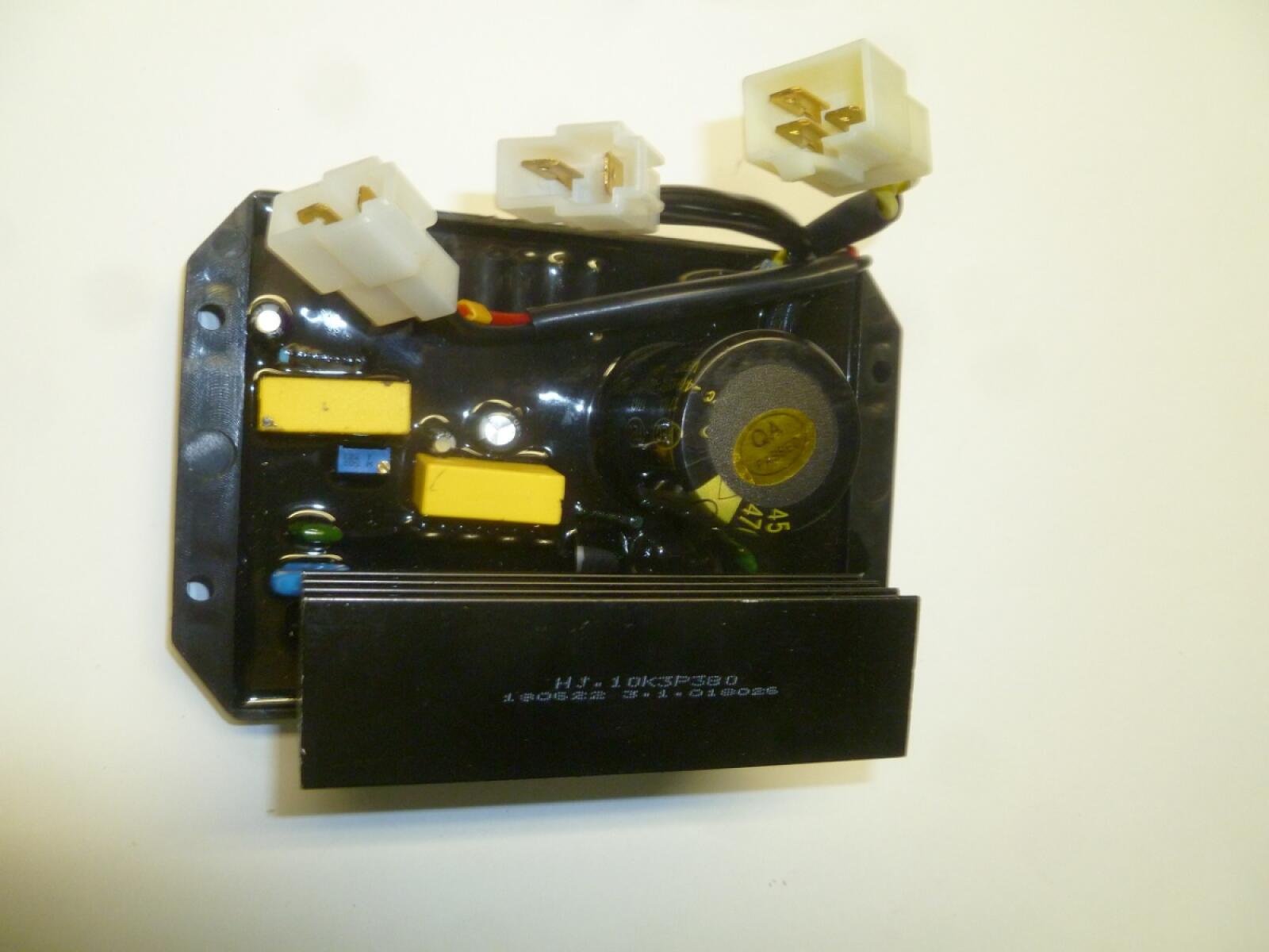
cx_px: 634
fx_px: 1026
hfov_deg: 63.4
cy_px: 476
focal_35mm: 28
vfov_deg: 49.7
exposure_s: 1/30
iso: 250
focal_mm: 5
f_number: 3.3
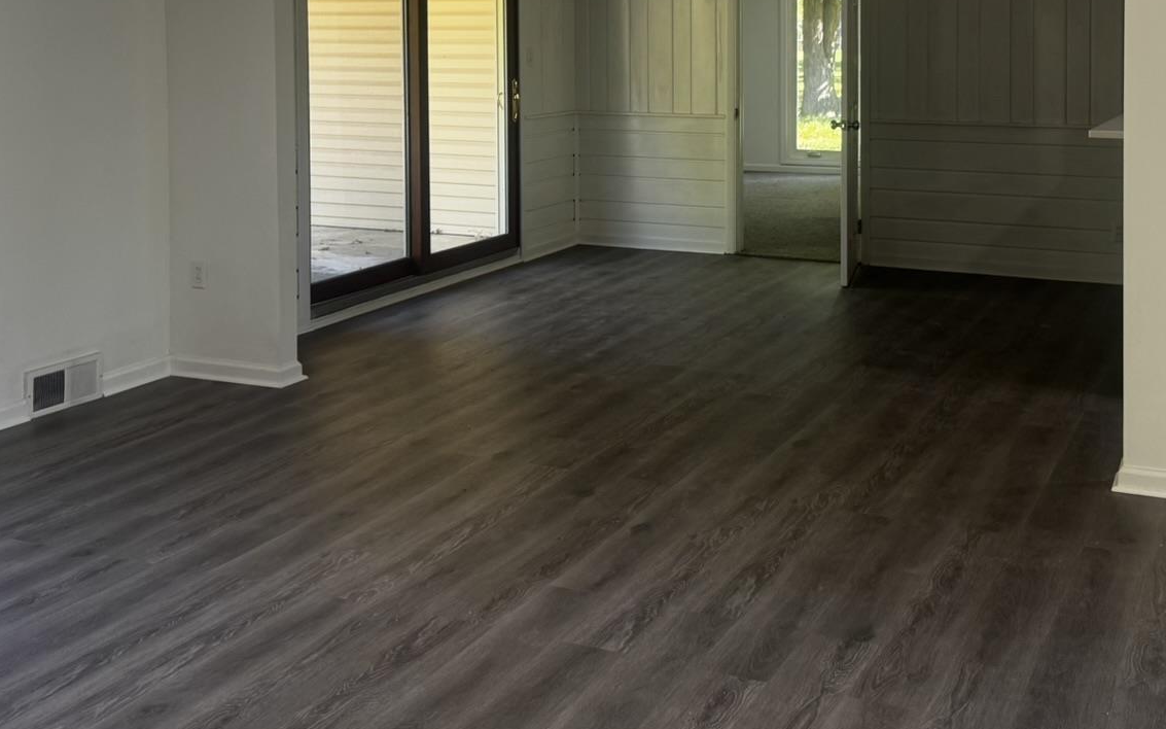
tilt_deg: -2.5
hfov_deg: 43.5
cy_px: 85
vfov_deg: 27.1
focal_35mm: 46
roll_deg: +0.4
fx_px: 1462
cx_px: 606
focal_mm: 6.76
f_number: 1.78
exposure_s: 1/120
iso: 100
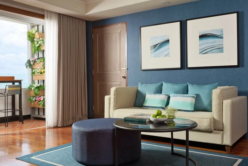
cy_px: 83
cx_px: 124
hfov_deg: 54.4
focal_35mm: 35
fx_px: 241
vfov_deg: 37.9
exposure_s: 1/200
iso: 100
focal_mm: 35
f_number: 5.6
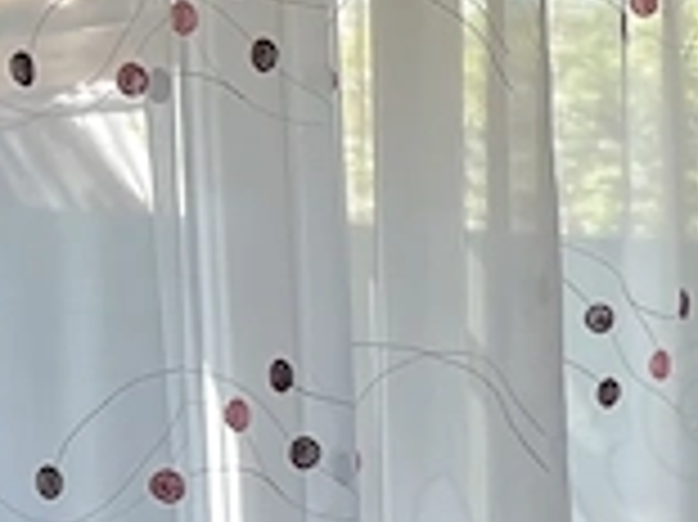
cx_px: 1864
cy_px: 778
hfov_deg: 9.8
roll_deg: +0.0
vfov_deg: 8.6
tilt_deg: -5.6
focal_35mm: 168
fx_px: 3385
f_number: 1.5
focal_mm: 5.7
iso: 64
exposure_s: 1/100
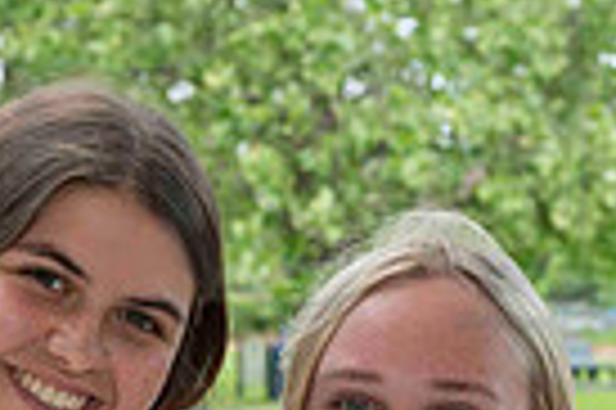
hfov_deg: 10.5
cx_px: 327
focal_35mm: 196
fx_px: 3350
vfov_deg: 6.9
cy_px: 678
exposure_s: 1/500
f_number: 5.6
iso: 400
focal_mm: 43
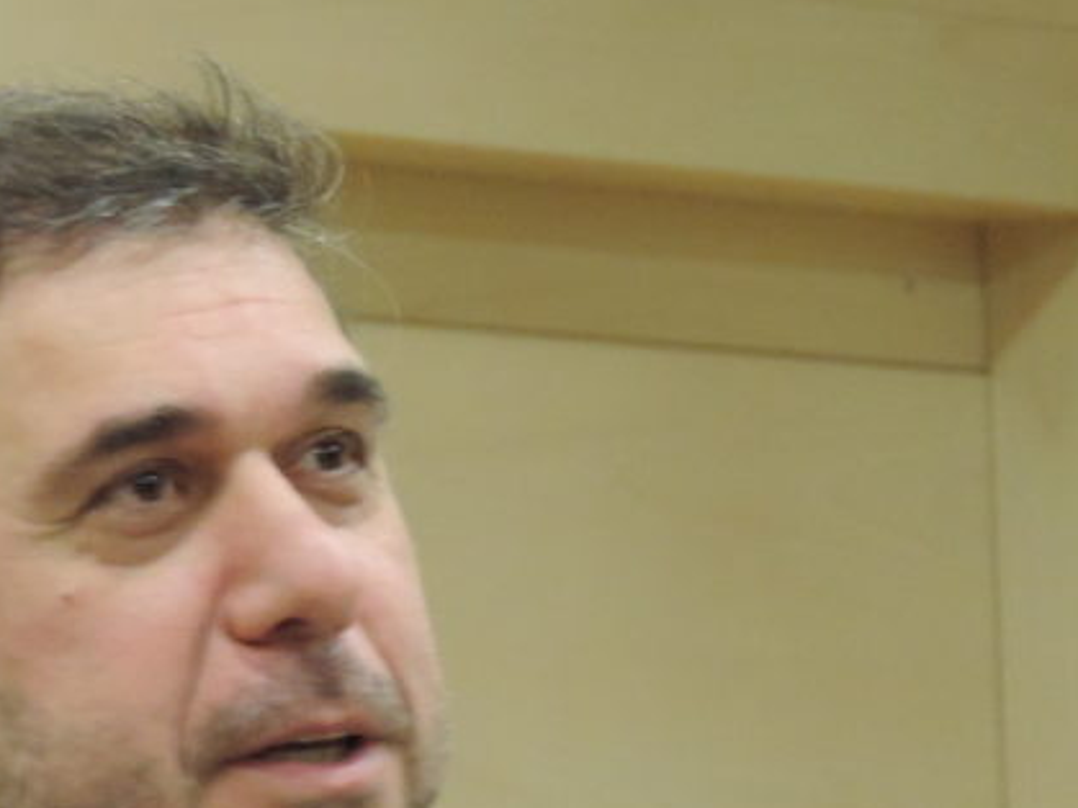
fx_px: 17123
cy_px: 885
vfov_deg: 2.7
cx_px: 301
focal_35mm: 550
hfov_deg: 3.6
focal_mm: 40.1
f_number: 4.6
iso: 800
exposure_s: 1/15
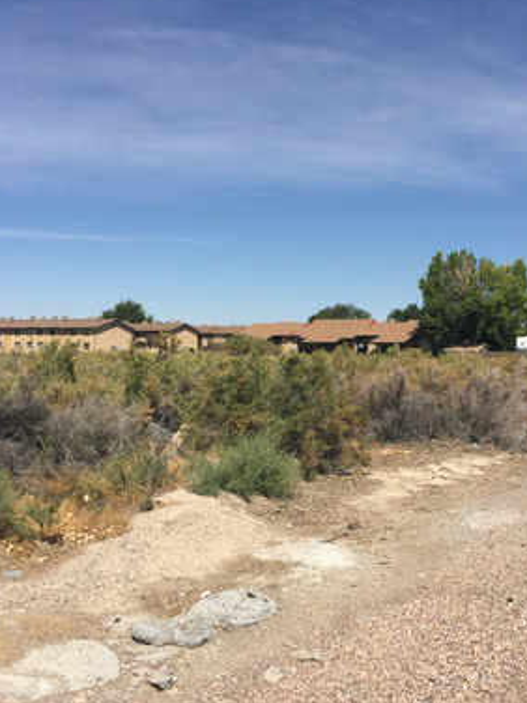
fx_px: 751
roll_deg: -1.2
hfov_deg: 38.6
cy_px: 391
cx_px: 290
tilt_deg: -1.8
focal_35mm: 37
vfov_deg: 50.0
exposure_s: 1/3300
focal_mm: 4.15
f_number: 2.2
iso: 32
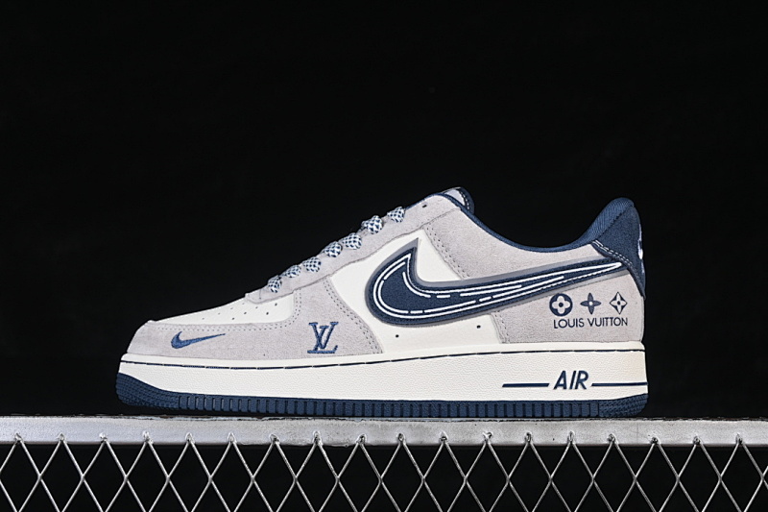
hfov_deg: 27.0
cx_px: 384
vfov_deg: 18.2
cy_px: 256
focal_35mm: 75
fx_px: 1600
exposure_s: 1/80
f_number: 8
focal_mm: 50
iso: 160
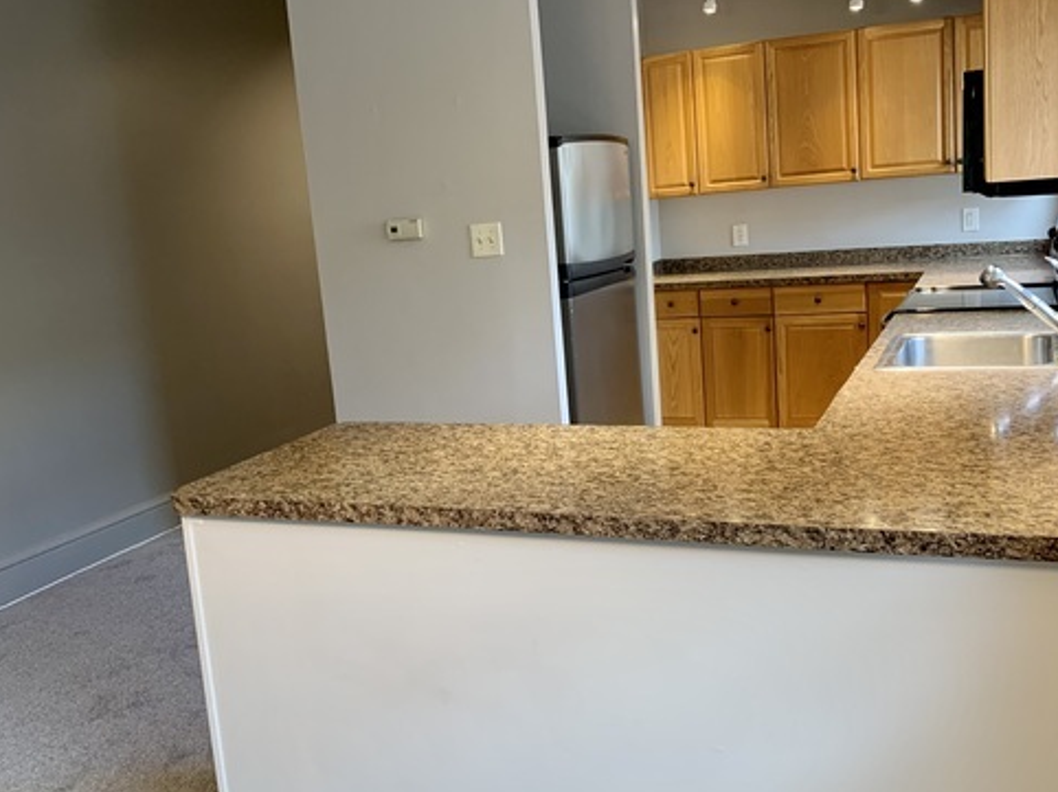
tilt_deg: -9.9
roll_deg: +4.7
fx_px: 1100
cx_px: 517
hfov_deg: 51.4
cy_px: 397
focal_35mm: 36
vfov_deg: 39.6
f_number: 1.8
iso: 125
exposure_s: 1/60
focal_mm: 4.25
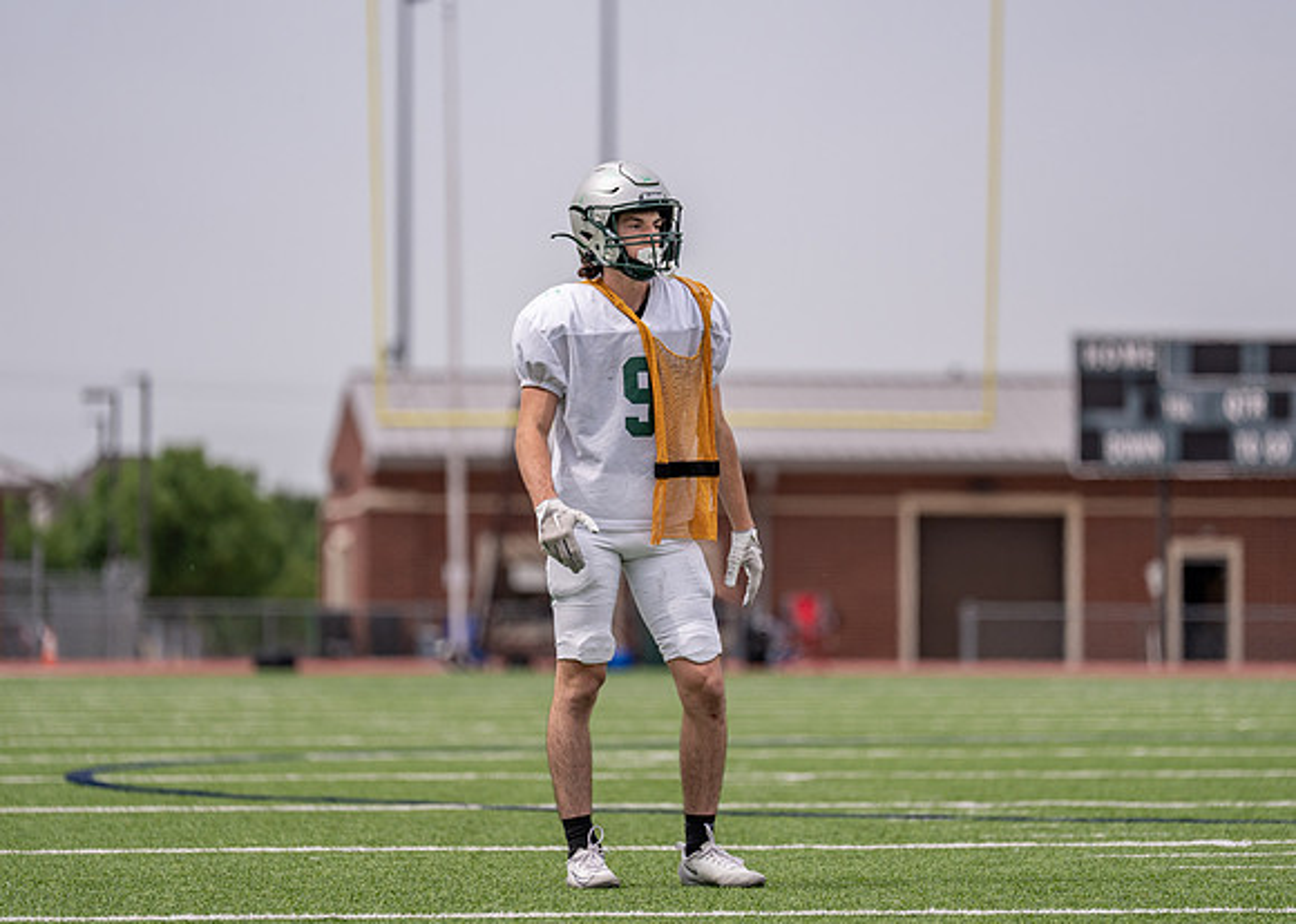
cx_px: 648
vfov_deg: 7.4
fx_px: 7110
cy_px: 462
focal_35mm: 193
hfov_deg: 10.4
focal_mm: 180
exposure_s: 1/4000
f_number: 2.8
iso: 250
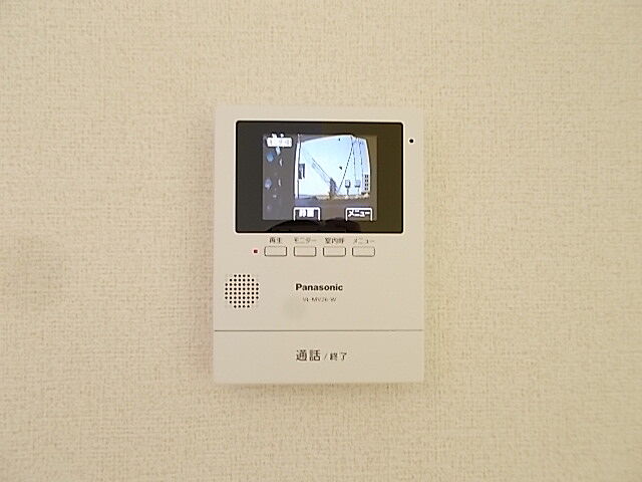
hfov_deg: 67.3
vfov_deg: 53.1
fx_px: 482
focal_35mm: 26
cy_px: 241
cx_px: 321
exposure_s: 1/25
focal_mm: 4.6
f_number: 3.2
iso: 125
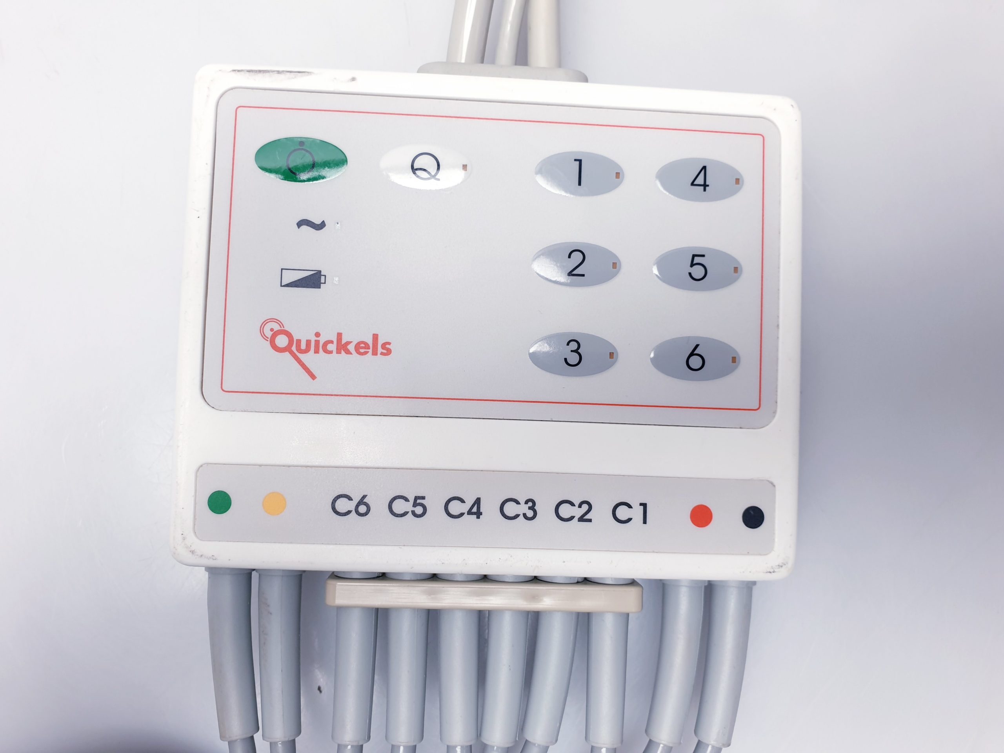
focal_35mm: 26
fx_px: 754
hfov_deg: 67.3
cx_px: 502
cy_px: 376
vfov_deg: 53.1
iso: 80
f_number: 2.4
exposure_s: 1/100
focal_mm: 4.3
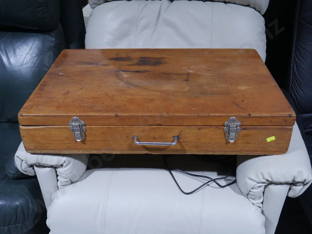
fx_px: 361
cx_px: 156
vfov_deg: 36.0
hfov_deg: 46.8
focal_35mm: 40
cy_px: 117
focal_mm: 20
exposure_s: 1/60
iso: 500
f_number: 4.4
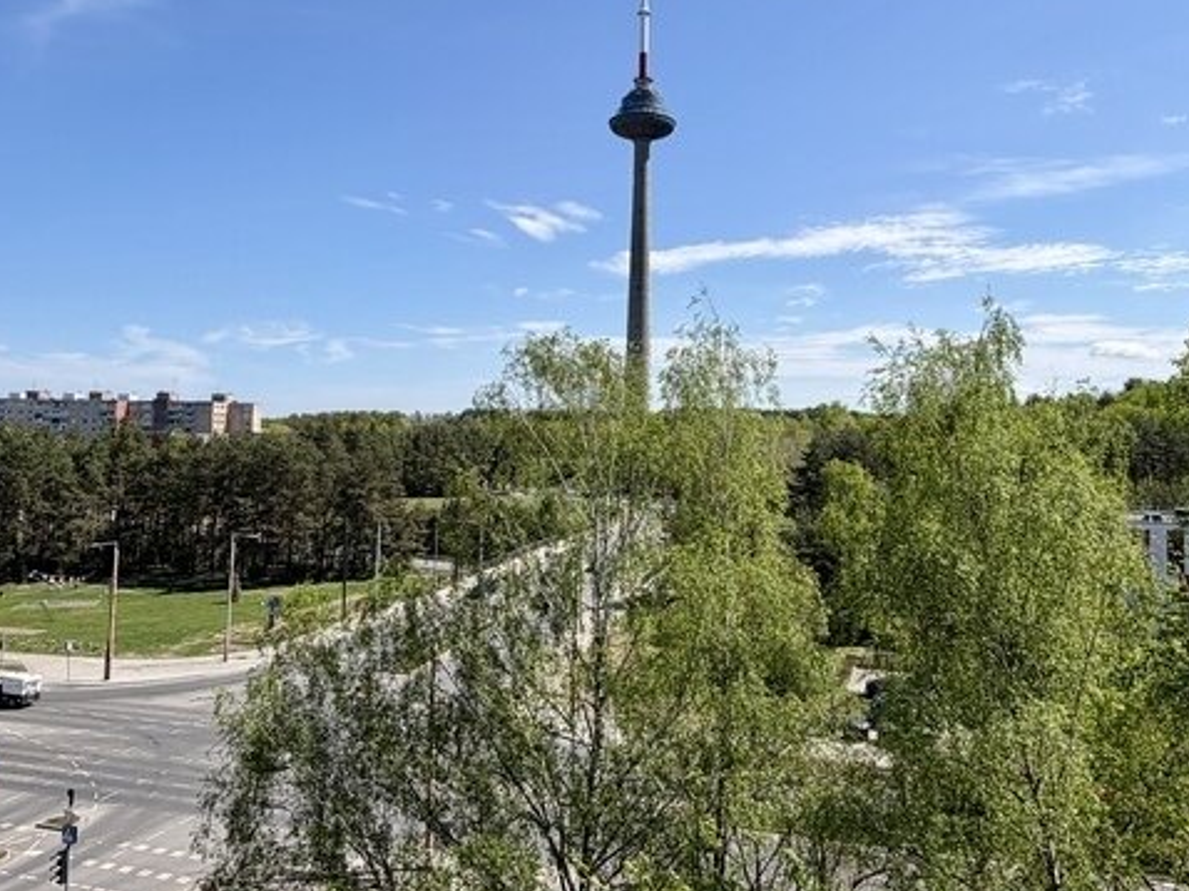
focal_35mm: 30
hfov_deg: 59.9
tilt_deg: +4.2
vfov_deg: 46.6
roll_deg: -0.6
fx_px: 1030
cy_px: 368
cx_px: 647
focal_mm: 2.22
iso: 20
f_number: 2.2
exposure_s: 1/830
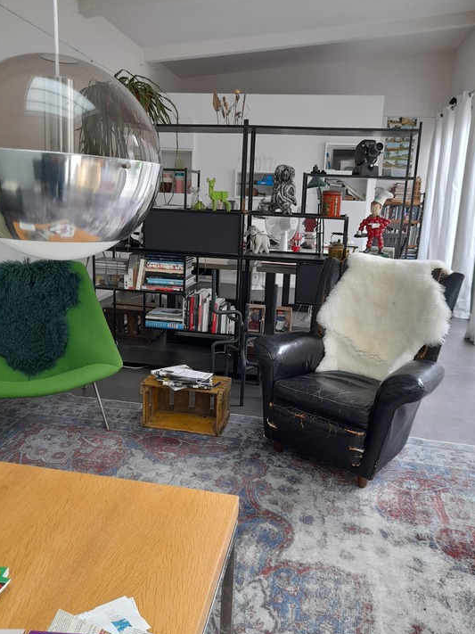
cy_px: 295
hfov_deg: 51.3
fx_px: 494
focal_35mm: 27
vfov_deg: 65.3
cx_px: 245
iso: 100
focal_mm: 4.6
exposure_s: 1/50
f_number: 2
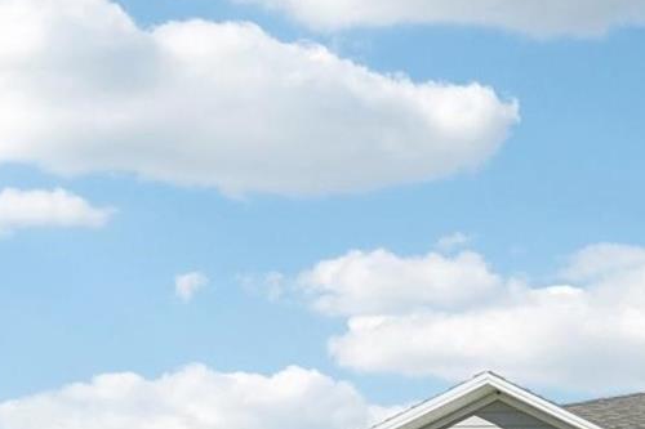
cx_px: 836
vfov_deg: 23.7
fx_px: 860
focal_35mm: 48
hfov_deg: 31.7
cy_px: 599
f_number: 8
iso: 400
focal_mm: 15
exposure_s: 1/1000
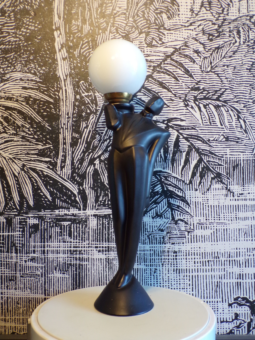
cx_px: 128
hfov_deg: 38.7
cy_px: 170
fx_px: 363
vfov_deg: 50.1
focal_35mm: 37
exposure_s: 1/25
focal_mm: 6.6
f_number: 3.3
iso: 200
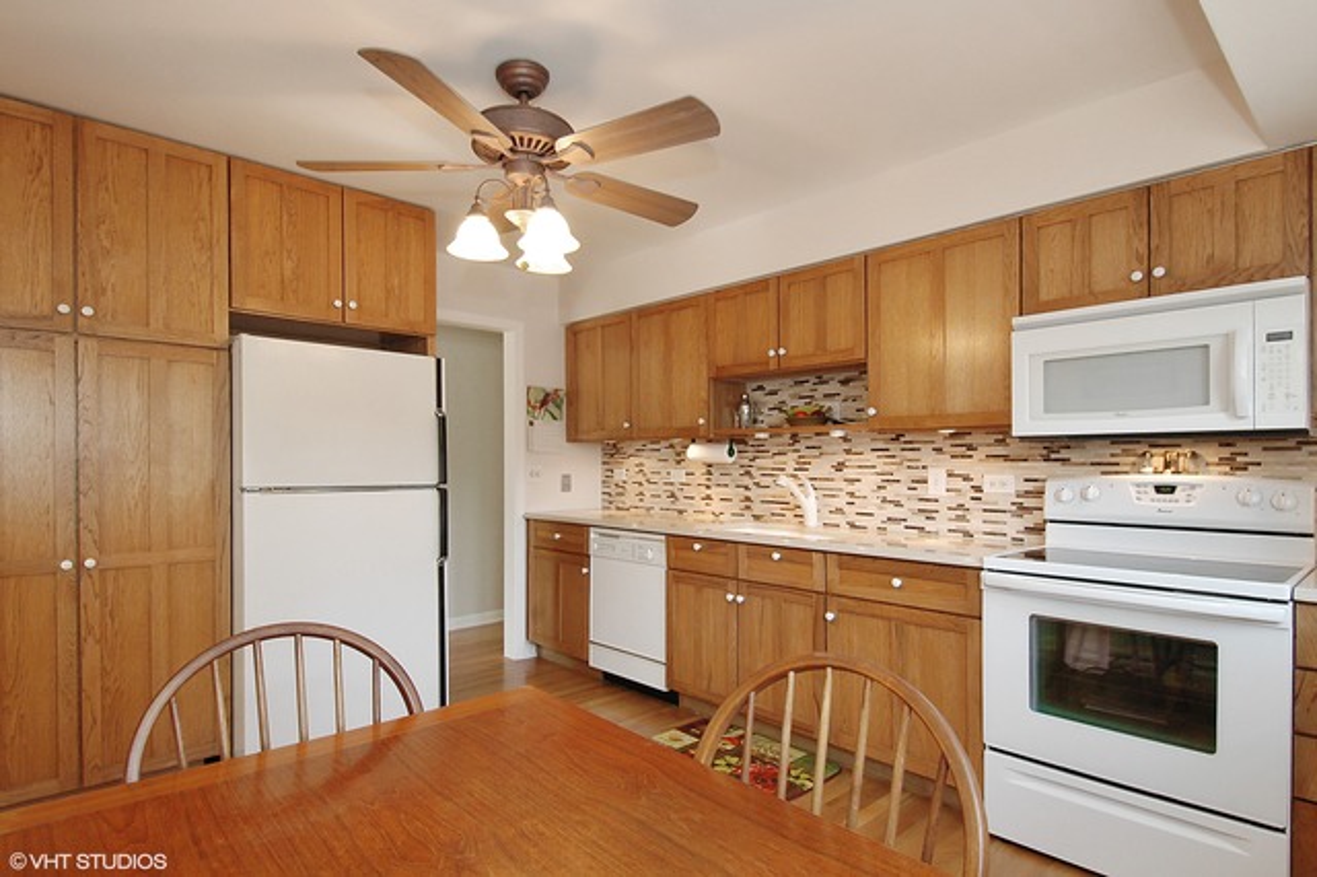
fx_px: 658
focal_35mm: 18
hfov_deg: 90.0
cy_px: 438
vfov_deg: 67.3
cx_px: 658
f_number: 8
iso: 800
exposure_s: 1/30
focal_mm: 12
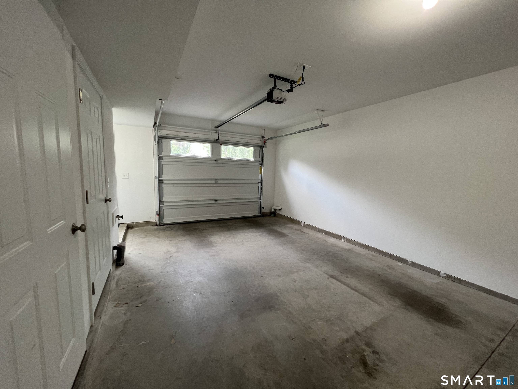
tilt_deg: -7.8
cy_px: 194
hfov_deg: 106.2
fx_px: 195
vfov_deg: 89.9
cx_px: 259
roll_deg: -1.6
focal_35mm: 13
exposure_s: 1/60
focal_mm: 1.57
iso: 160
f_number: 1.8
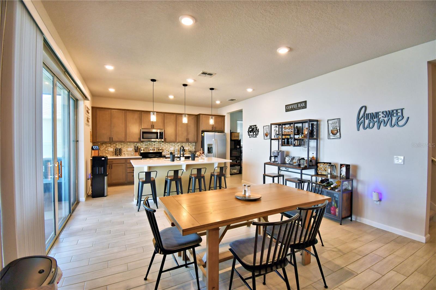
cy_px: 145
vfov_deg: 77.3
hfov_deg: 100.4
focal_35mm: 15
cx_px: 218
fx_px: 182
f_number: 4.5
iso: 400
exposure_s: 1/80
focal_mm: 10
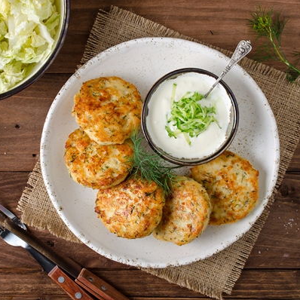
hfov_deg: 25.2
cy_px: 150
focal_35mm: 68
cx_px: 79
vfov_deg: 25.5
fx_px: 663
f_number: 9
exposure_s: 1/160
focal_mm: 35
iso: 100
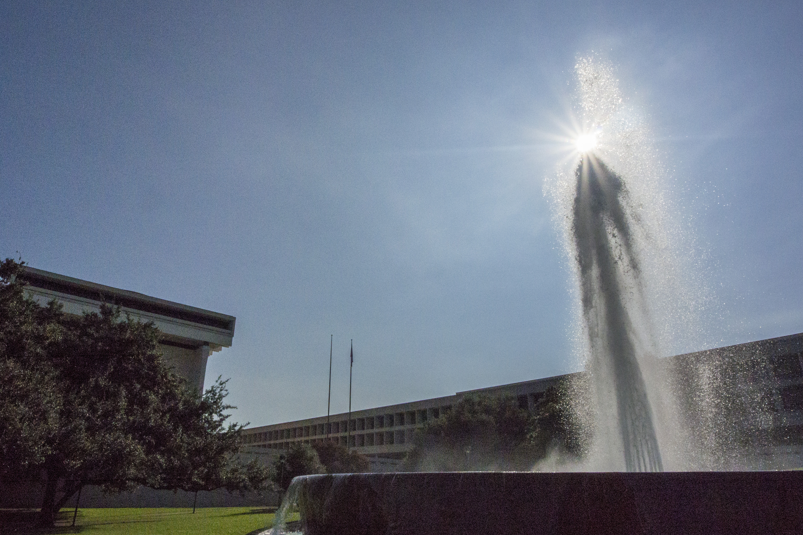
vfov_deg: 59.4
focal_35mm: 21
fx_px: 468
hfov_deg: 80.7
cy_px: 290
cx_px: 344
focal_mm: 6.7
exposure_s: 1/10000
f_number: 14
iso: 800
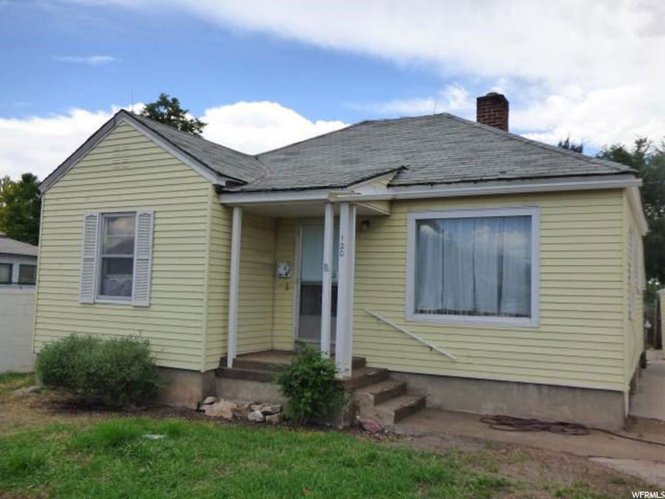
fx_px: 615
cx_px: 332
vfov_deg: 44.2
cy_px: 250
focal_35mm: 32
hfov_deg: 56.8
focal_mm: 5.53
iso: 200
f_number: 3.3
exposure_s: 1/1000
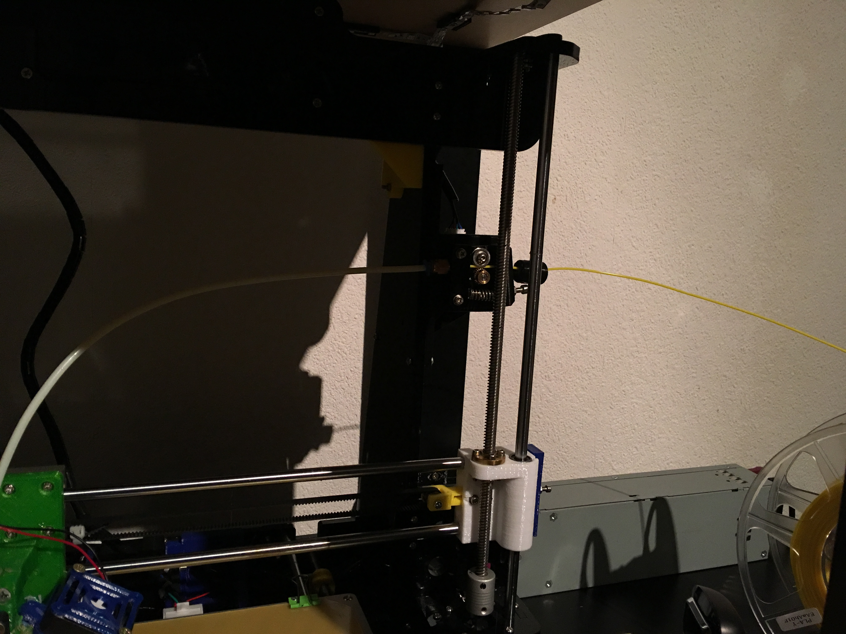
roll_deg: -4.0
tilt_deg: -8.4
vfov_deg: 48.2
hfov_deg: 61.7
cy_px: 317
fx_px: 709
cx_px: 423
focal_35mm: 29
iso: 80
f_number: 2.2
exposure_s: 1/17
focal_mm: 4.15
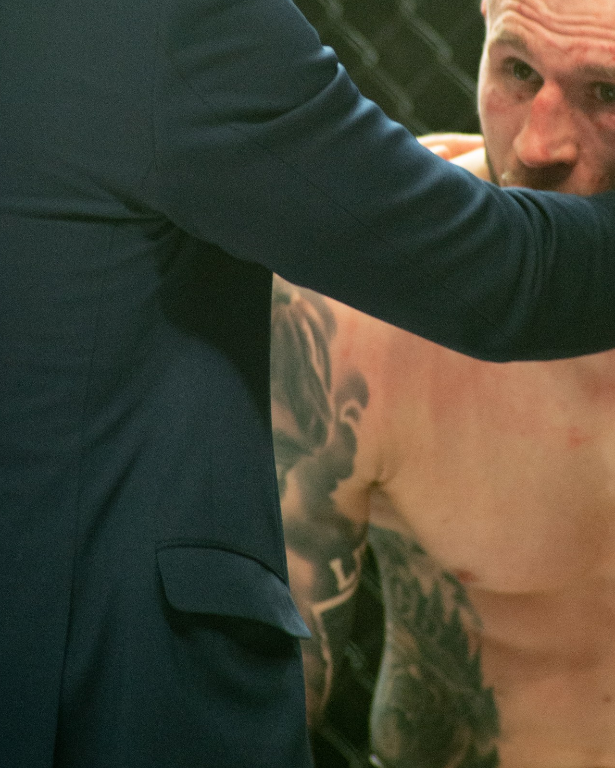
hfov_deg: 3.8
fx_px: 9352
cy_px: 152
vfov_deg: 4.7
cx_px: 386
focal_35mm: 411
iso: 2000
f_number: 4
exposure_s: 1/400
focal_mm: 200
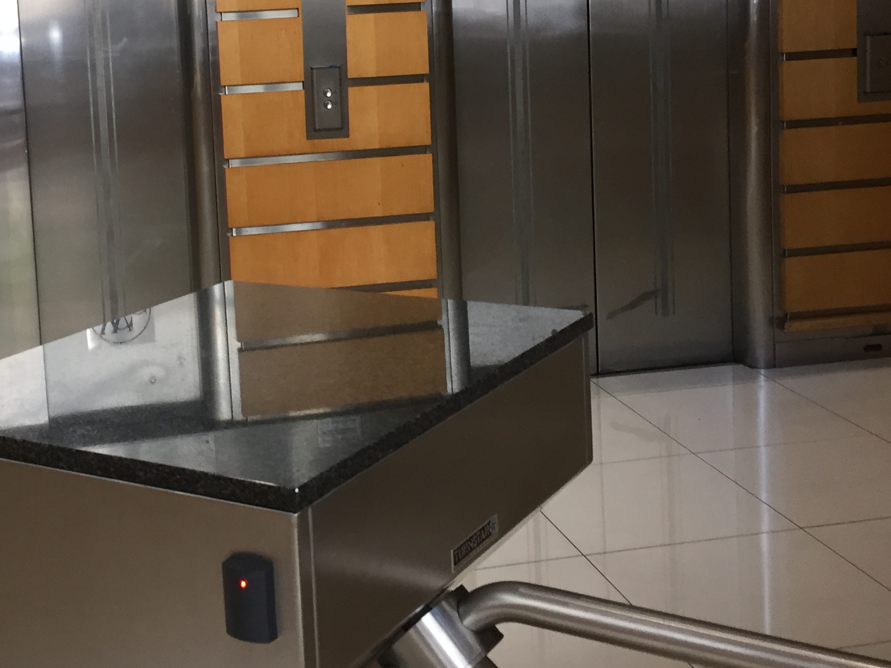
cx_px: 311
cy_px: 126
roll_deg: +2.0
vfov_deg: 26.9
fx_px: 1364
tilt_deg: -7.7
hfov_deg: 35.9
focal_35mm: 53
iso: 64
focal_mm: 4.15
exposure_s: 1/33
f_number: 2.2
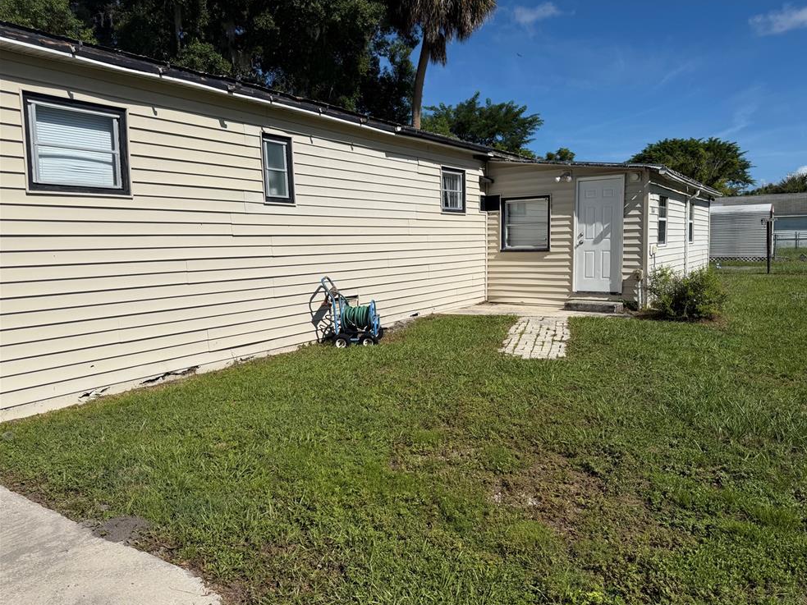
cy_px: 295
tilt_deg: -5.3
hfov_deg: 69.4
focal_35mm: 25
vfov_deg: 54.9
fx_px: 583
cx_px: 420
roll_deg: +1.9
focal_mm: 6.76
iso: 80
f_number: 1.78
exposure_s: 1/10309
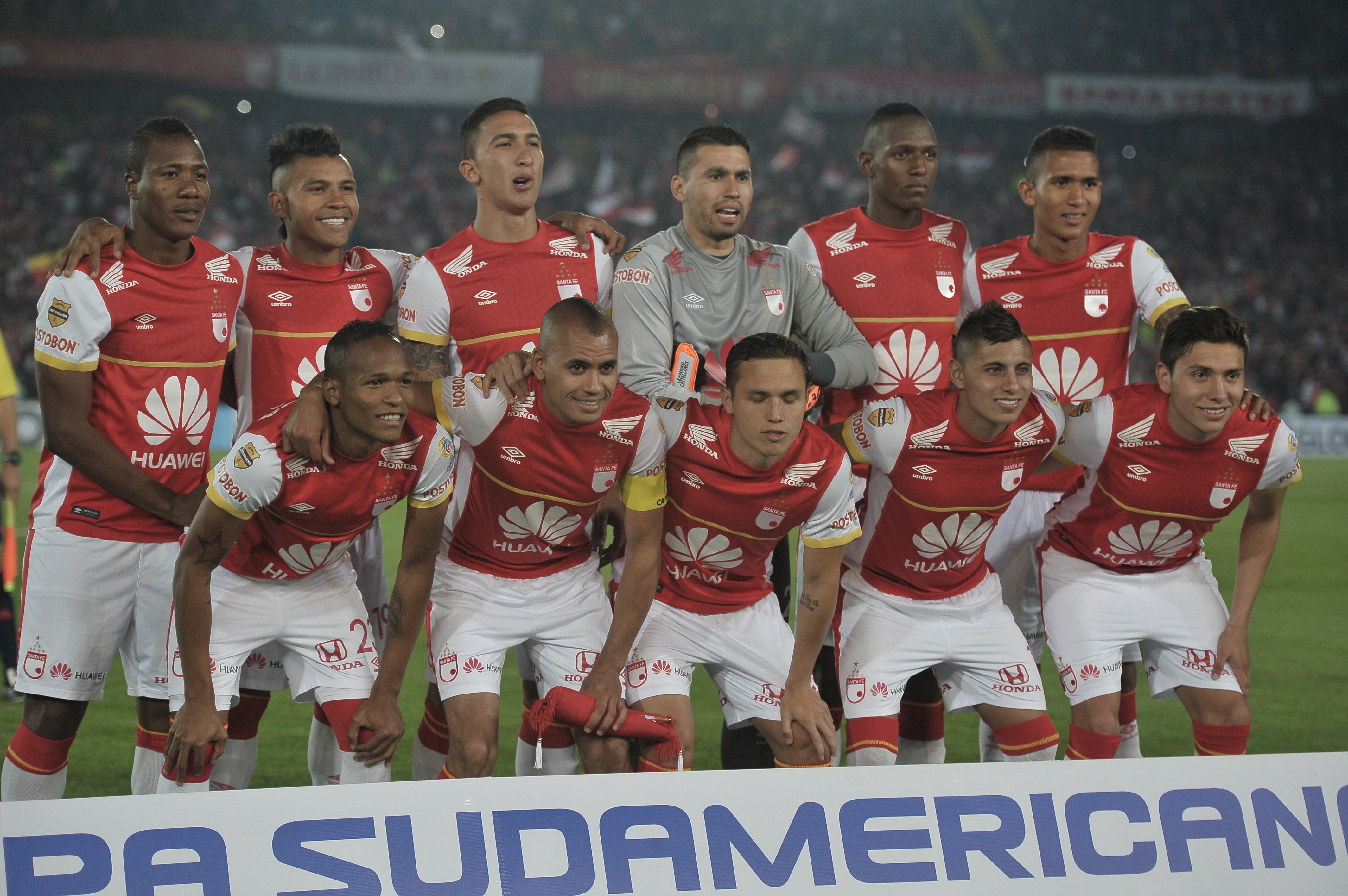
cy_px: 448
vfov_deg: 13.0
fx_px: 3929
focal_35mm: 105
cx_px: 674
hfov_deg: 19.5
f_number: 3.5
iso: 1250
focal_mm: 105
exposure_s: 1/2000
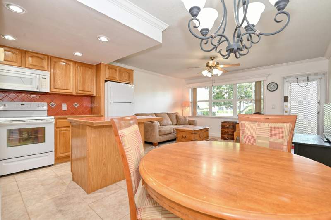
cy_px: 110
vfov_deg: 72.0
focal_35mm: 16
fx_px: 152
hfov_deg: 95.0
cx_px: 166
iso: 220
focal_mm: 16.5
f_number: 7.1
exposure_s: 1/15
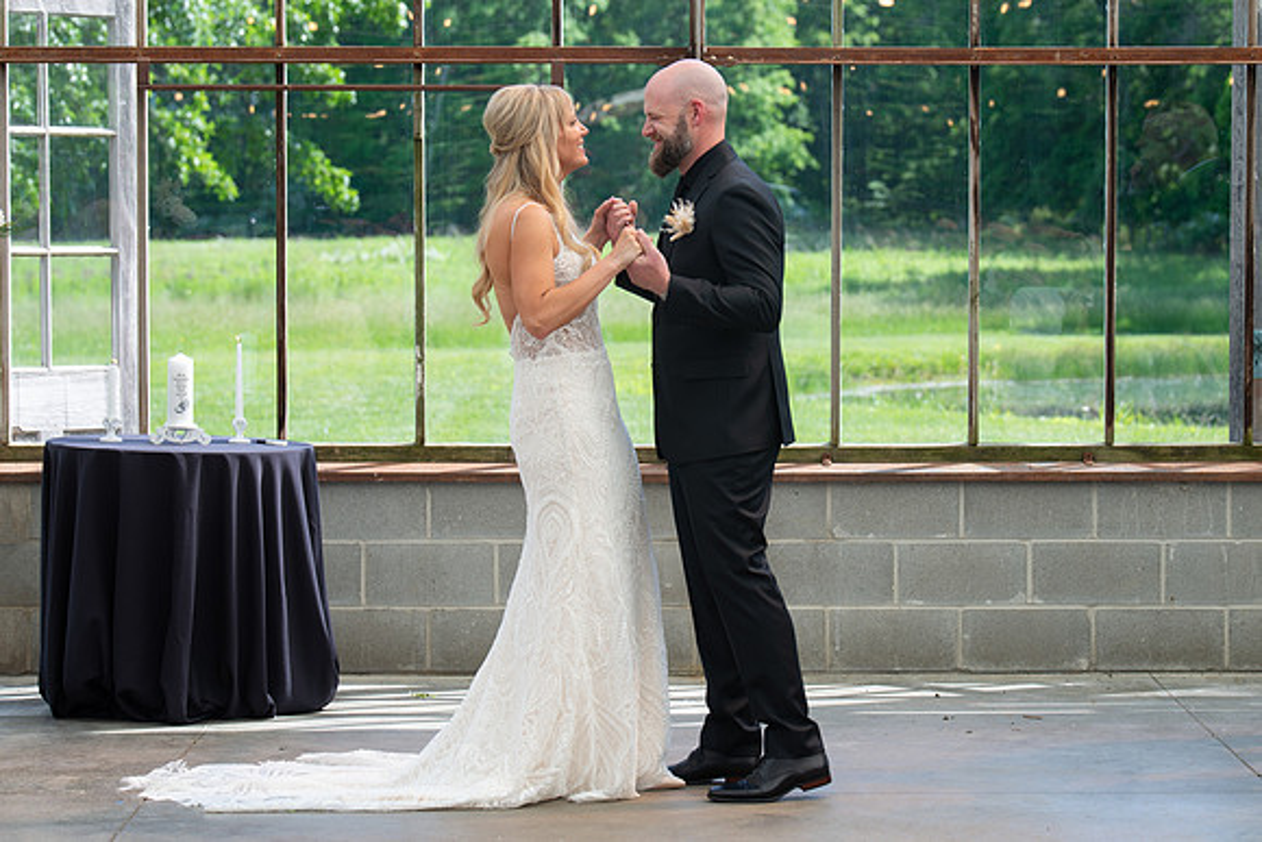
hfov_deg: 18.3
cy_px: 422
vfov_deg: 12.3
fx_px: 3907
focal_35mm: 111
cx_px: 676
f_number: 5.6
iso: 160
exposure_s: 1/200
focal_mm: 98
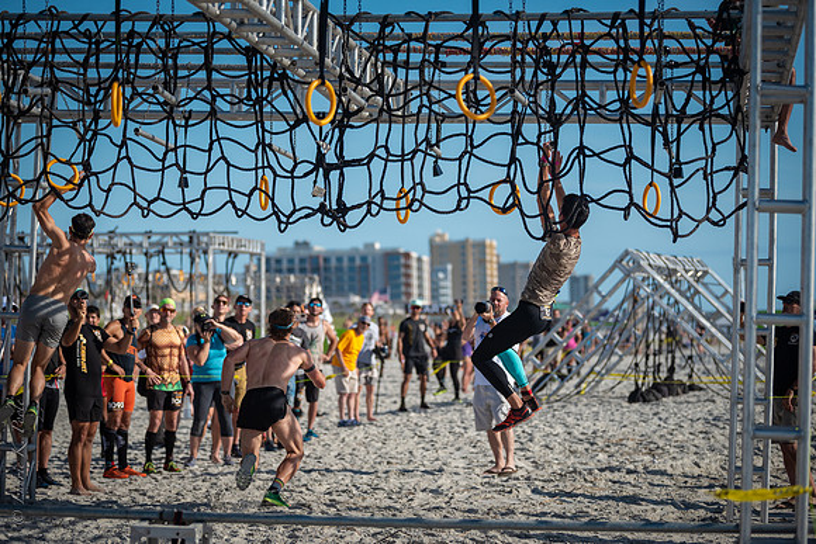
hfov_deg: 21.5
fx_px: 2154
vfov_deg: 14.4
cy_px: 272
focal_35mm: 95
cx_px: 408
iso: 360
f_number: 2.8
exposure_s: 1/4000
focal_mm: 95
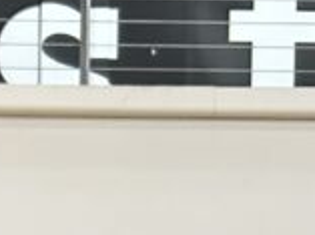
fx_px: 1543
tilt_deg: -2.3
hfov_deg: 10.1
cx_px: -447
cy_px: 645
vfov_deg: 7.8
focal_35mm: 170
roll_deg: +0.5
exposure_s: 1/60
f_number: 1.5
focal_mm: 5.7
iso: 250
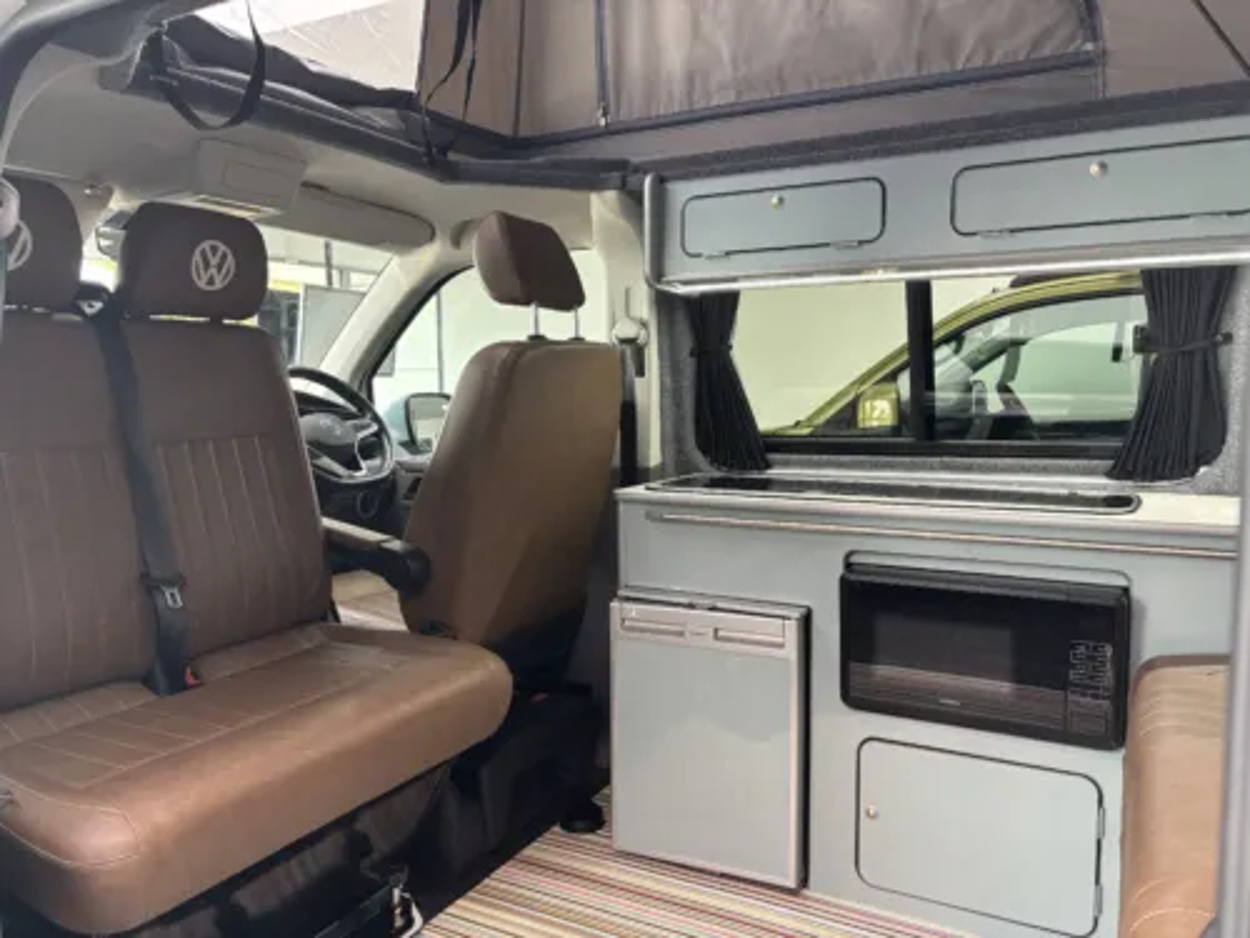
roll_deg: +0.5
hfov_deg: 67.3
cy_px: 469
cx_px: 625
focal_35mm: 26
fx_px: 939
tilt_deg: -6.5
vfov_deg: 53.1
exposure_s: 1/50
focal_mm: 5.96
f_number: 1.6
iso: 125
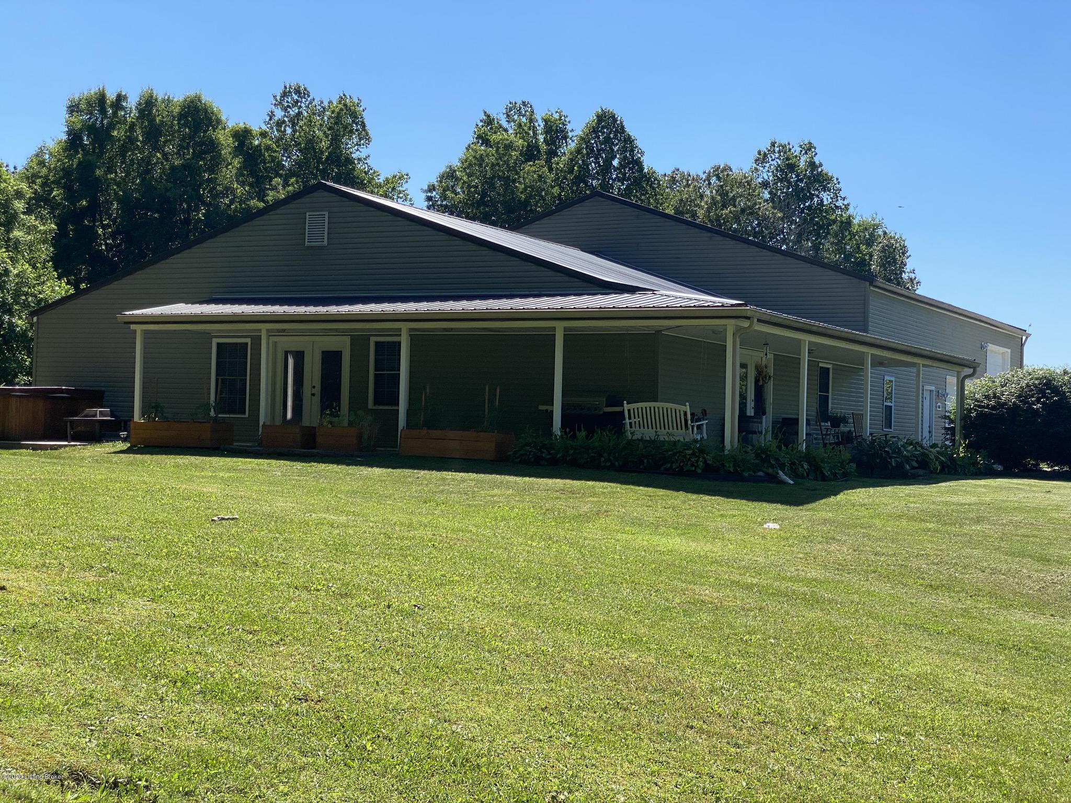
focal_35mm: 52
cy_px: 402
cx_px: 536
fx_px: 1609
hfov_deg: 36.8
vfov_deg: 28.0
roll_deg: -1.8
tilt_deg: +2.2
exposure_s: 1/1370
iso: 20
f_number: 2
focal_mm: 6
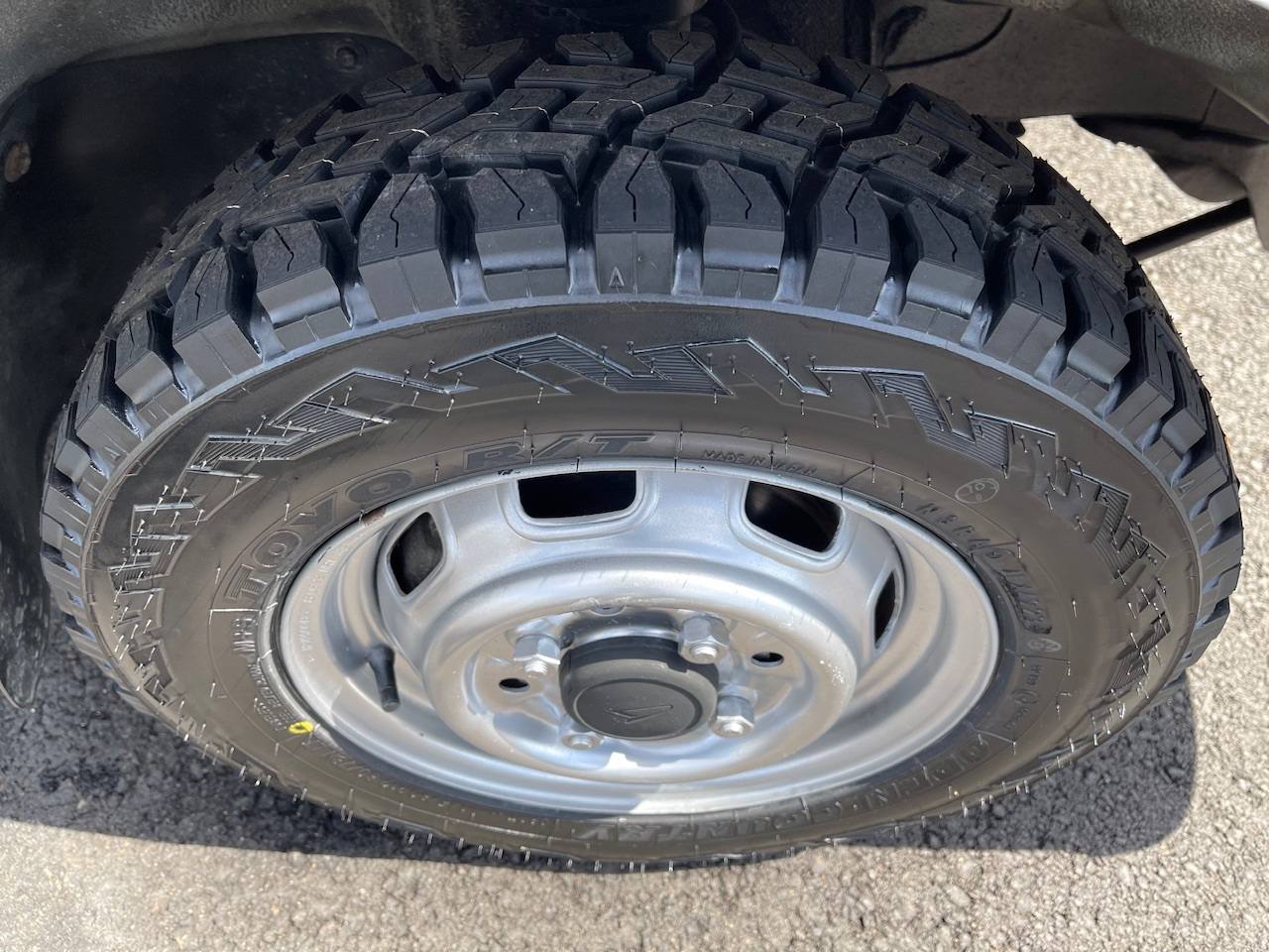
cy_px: 476
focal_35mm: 25
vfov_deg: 54.9
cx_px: 634
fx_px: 916
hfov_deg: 69.4
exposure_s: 1/421
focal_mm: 5.1
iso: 32
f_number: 1.6
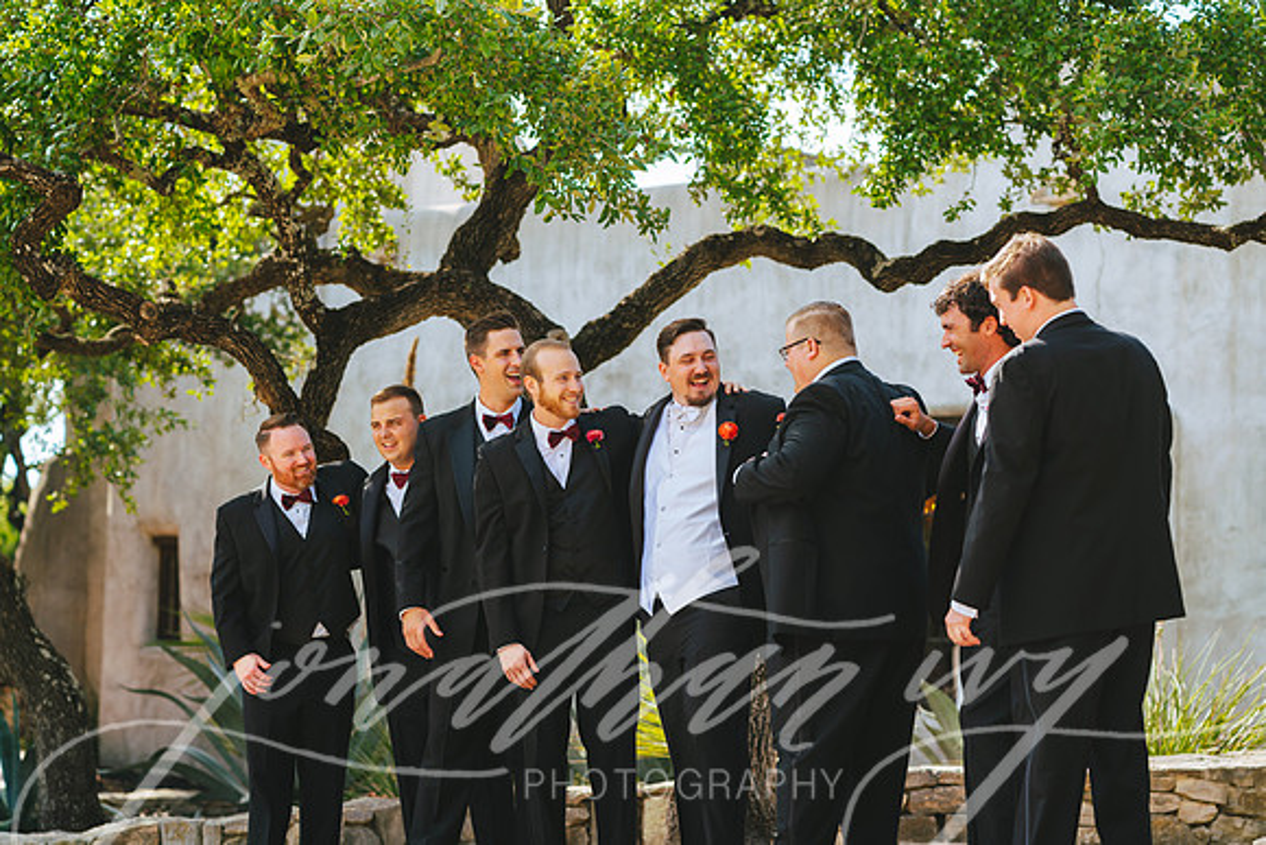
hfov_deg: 23.9
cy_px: 422
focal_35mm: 85
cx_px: 633
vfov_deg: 16.1
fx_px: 2990
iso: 160
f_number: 3.2
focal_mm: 85
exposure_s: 1/640
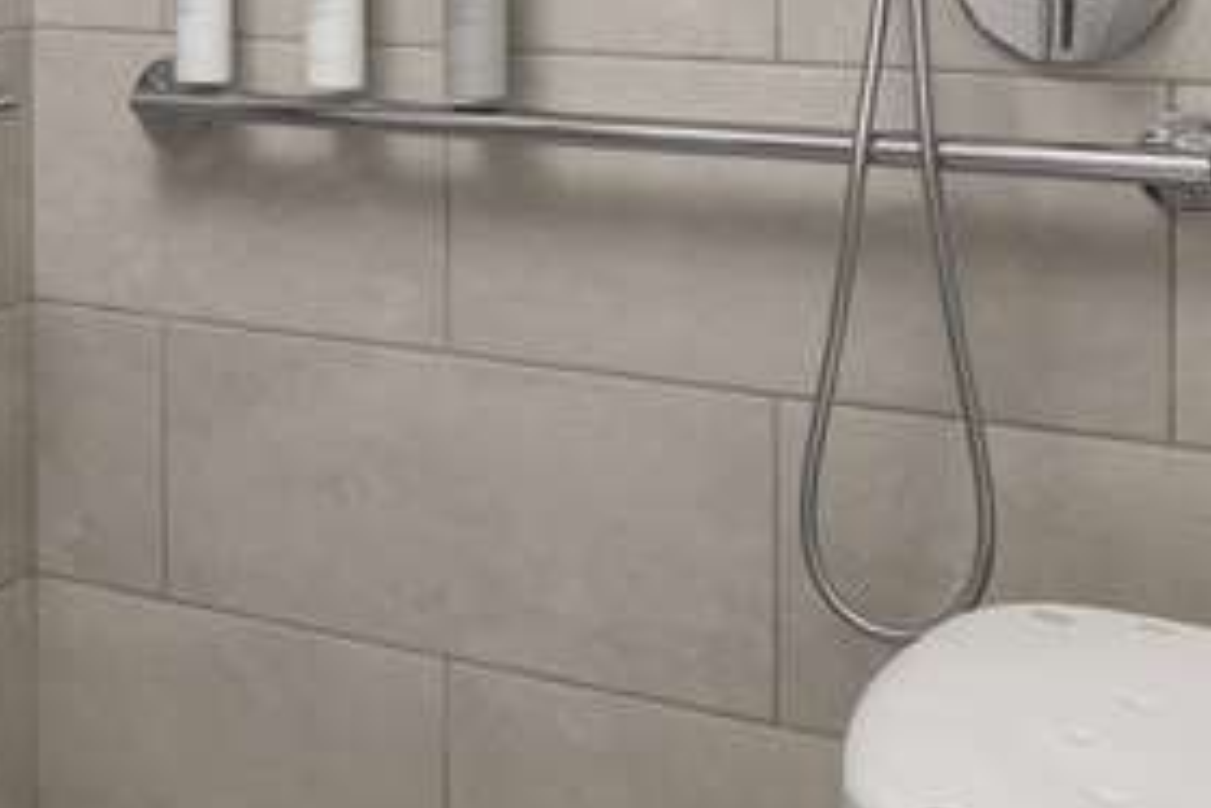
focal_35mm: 73
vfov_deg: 17.9
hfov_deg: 23.7
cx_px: -448
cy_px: -125
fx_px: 2457
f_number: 11
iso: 400
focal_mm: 20
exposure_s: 1/160
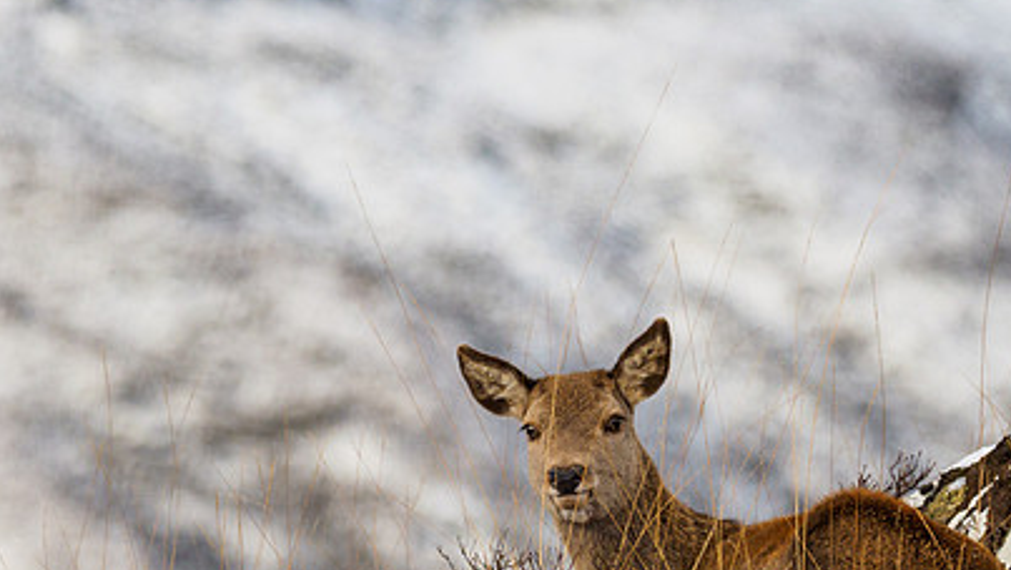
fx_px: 32314
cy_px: 480
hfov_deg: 1.8
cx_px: 520
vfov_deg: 1.0
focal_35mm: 1205
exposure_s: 1/640
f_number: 5
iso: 200
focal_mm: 300
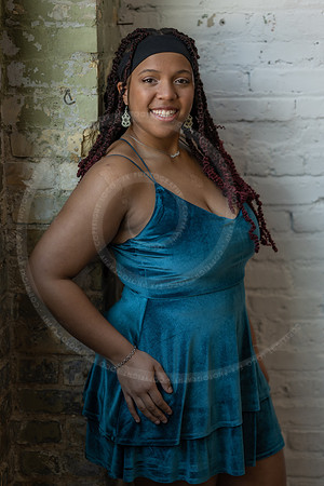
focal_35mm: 85
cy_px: 243
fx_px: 1147
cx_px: 162
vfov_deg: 23.9
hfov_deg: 16.1
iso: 320
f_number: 1.8
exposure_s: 1/200
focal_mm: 85
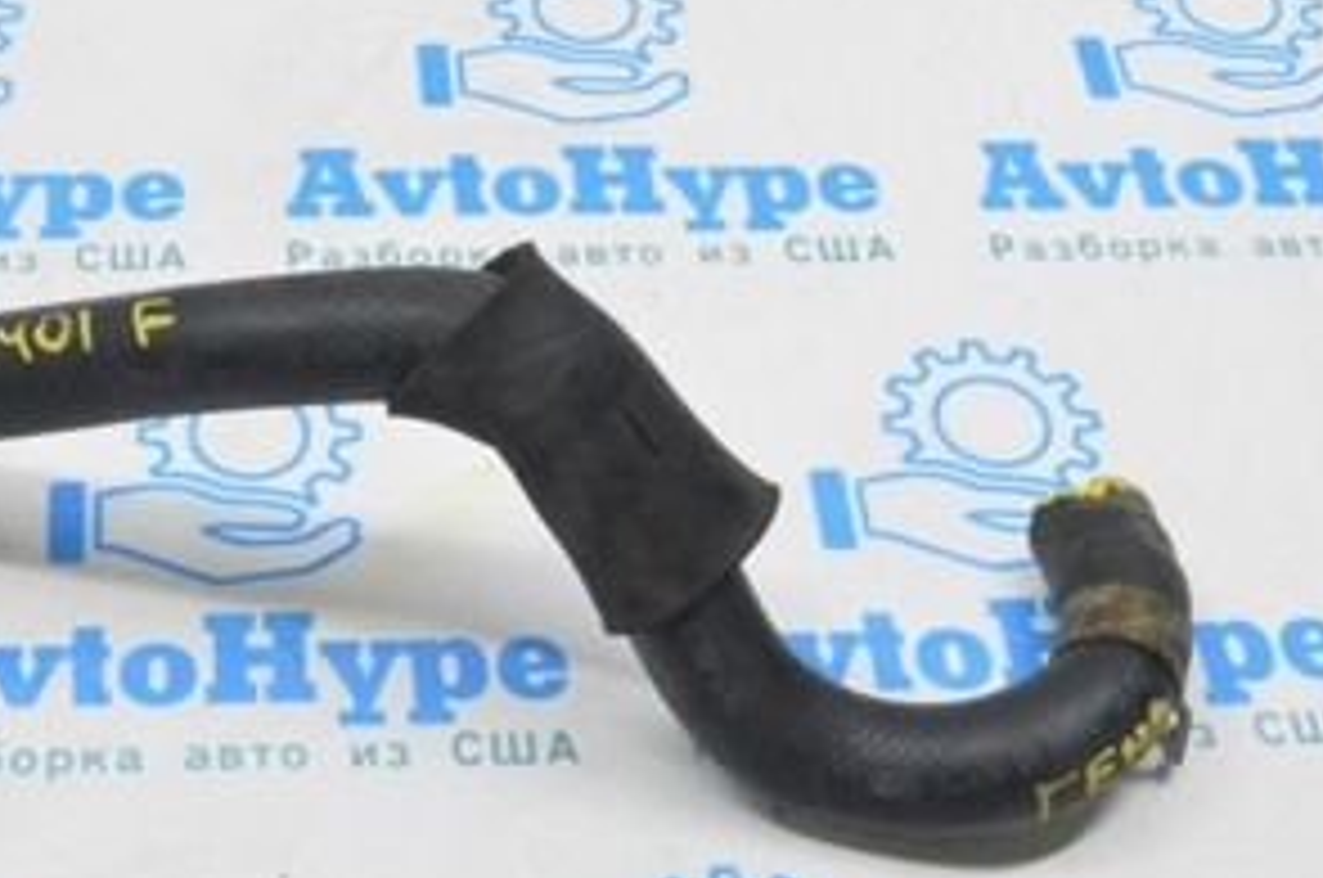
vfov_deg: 16.0
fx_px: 3119
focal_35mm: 85
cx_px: 328
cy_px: 317
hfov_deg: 23.7
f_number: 20
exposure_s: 1/20
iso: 6400
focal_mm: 26
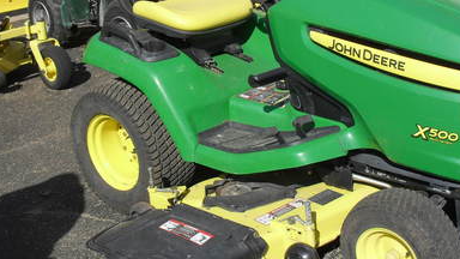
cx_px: 282
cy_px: 120
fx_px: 659
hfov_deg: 38.3
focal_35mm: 54
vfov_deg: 22.2
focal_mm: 6.3
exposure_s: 1/250
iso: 100
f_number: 8.4
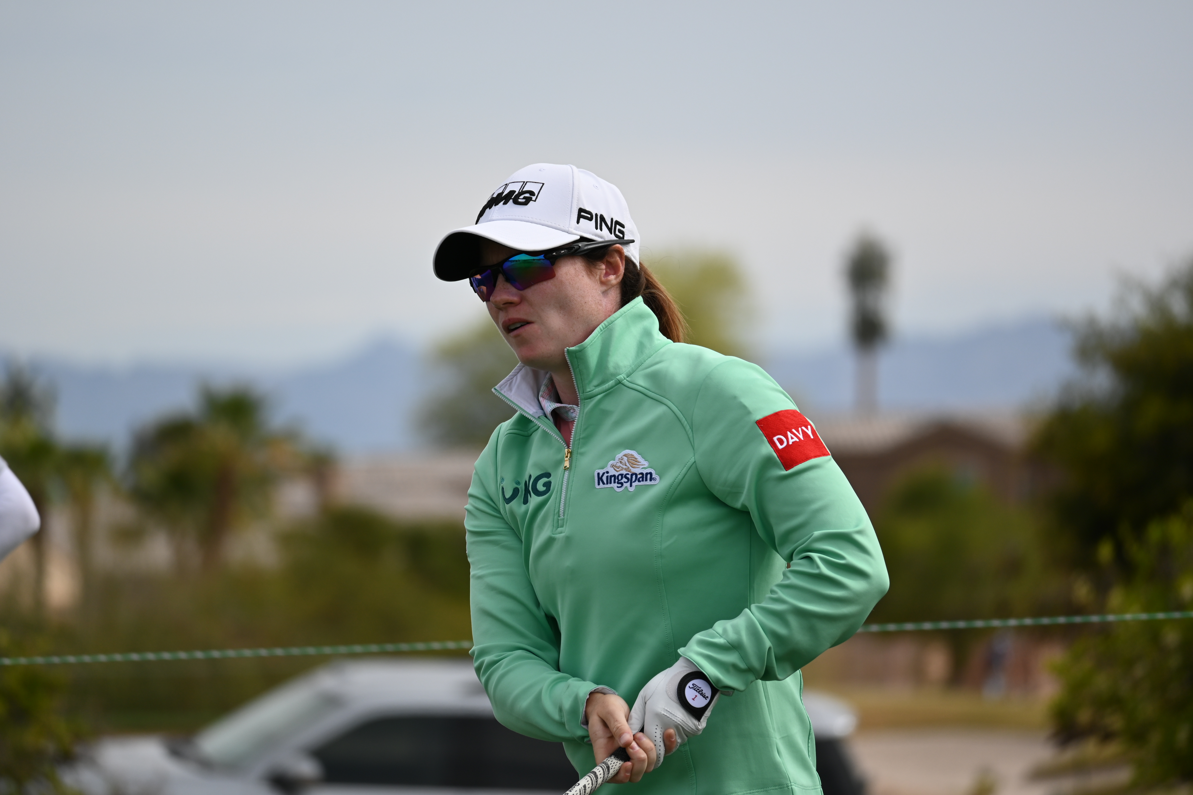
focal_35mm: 375
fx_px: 12426
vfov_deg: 3.7
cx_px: 596
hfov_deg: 5.5
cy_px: 398
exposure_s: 1/640
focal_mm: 250
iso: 100
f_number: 6.3
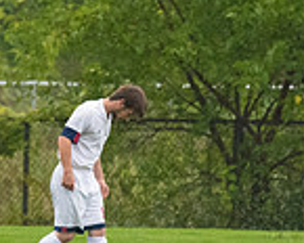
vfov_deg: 1.4
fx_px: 9852
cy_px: 168
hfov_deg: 1.8
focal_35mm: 1095
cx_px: -115
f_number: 4.5
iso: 2500
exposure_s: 1/2000
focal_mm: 195
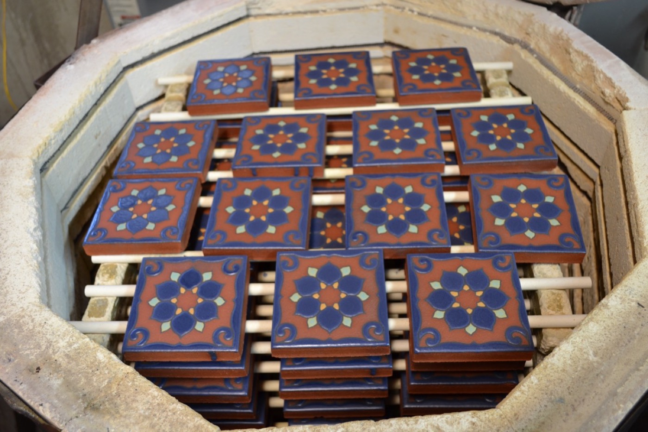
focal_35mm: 33
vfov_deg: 40.0
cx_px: 324
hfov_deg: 57.2
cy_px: 216
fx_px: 594
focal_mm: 22
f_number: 3.8
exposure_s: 1/20
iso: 400
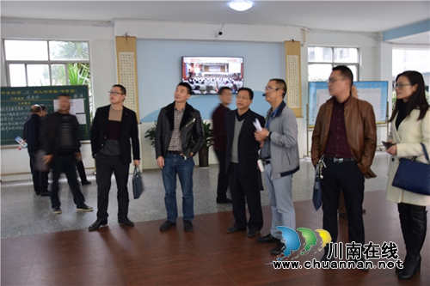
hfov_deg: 59.5
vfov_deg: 41.7
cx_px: 215
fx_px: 376
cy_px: 143
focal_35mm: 32
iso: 100
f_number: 3.8
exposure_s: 1/5
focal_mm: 21
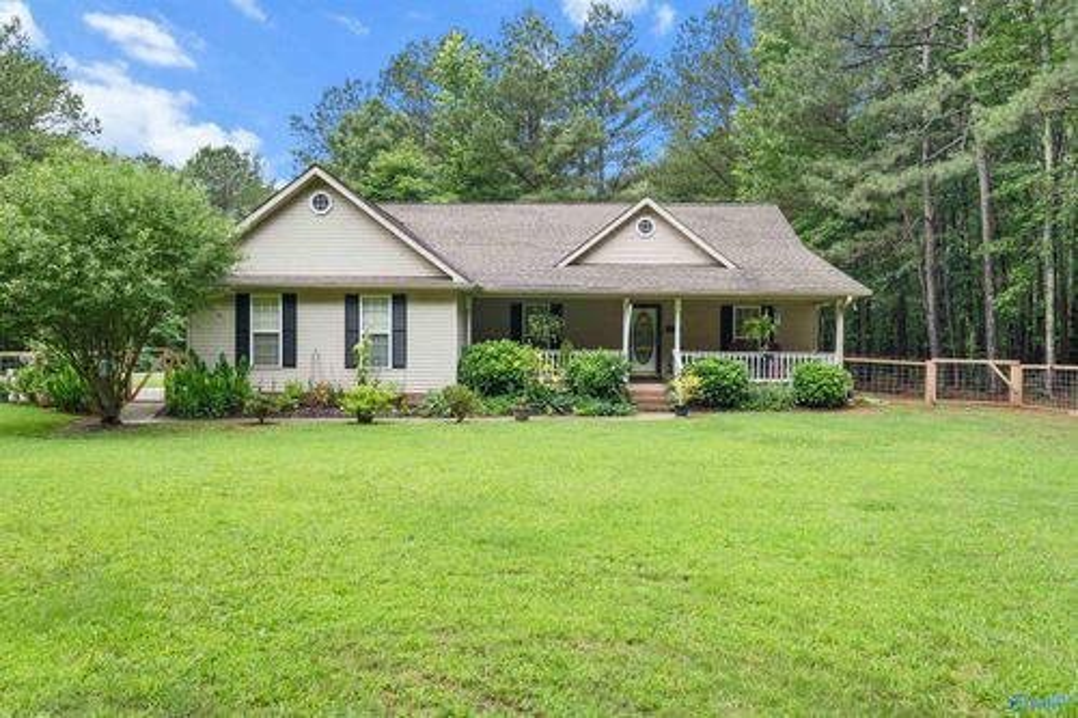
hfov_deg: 71.5
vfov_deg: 51.3
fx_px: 748
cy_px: 359
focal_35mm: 25
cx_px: 539
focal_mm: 16.6
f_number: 7.1
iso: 640
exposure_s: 1/50
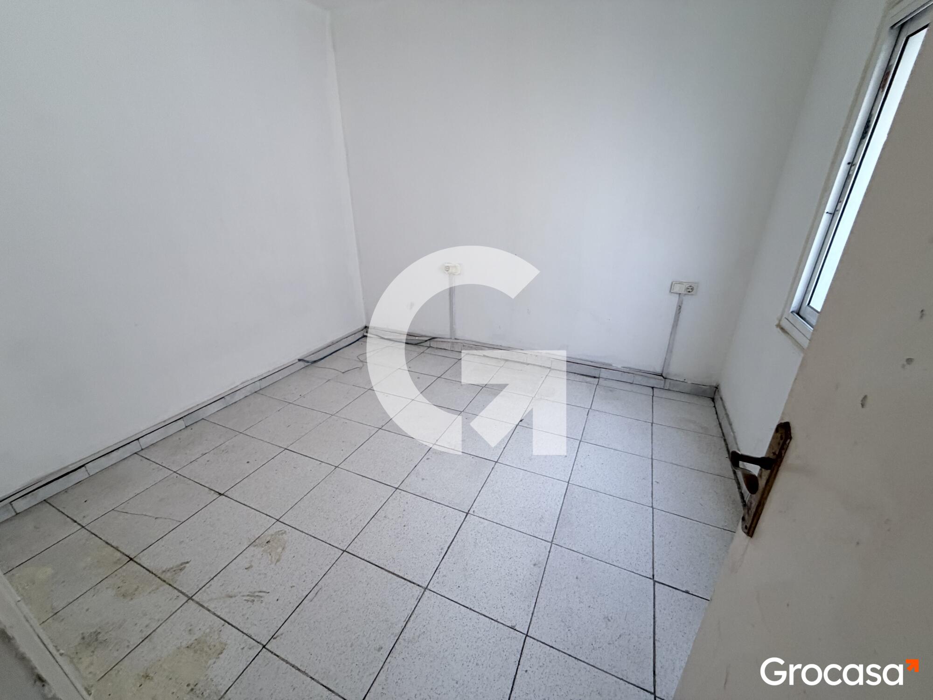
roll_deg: +1.5
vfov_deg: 85.7
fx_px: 377
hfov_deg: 102.1
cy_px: 350
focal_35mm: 14
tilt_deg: -23.7
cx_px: 466
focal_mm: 2.22
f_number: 2.2
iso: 200
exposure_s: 1/50
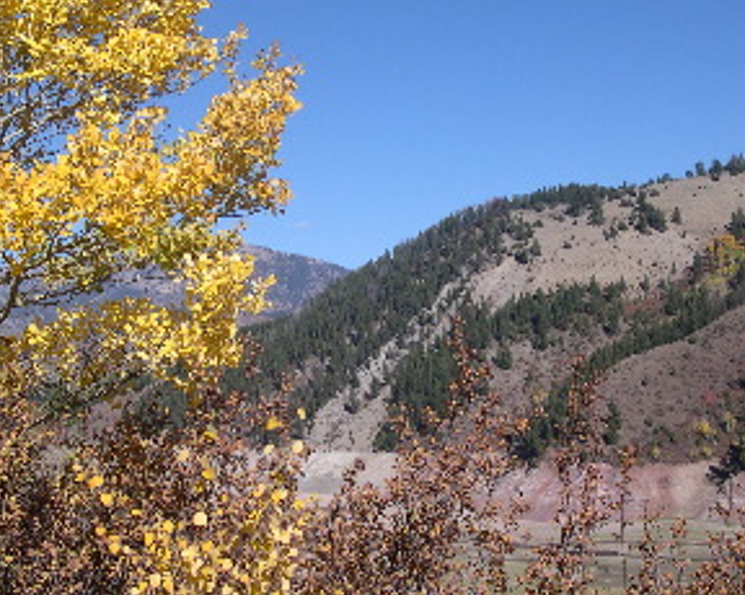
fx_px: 1278
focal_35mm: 58
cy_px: 276
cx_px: 339
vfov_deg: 26.2
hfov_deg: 32.5
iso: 100
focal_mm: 8
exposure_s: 1/199
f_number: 7.6
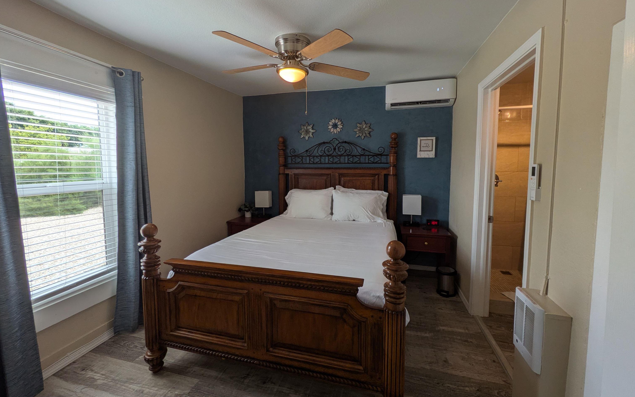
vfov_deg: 74.7
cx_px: 319
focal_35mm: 15
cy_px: 185
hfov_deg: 101.5
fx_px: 260
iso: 55
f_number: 2.2
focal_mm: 1.85
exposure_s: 1/172
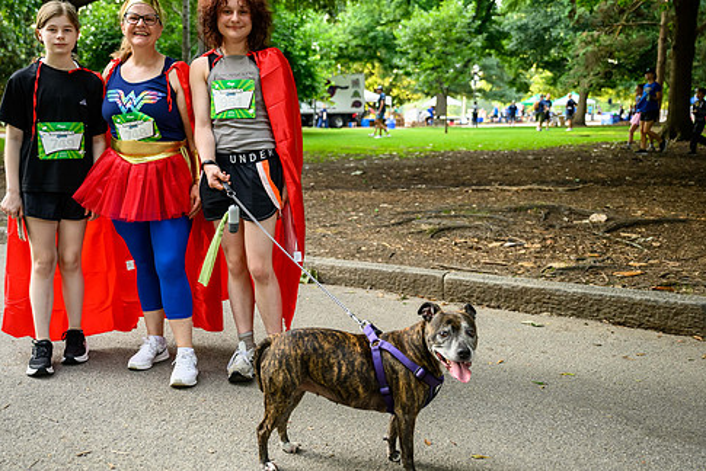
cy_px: 210
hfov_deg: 48.3
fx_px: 785
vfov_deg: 33.4
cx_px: 307
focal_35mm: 40
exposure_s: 1/400
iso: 500
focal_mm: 29
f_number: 2.8
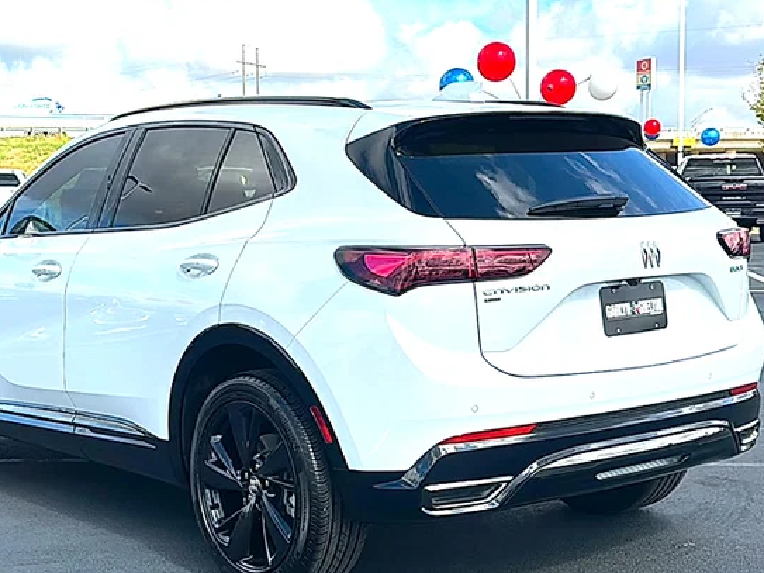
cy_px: 329
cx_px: 342
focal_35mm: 49
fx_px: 1081
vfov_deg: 29.6
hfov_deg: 38.9
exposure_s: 1/5291
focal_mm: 6.86
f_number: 1.78
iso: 80
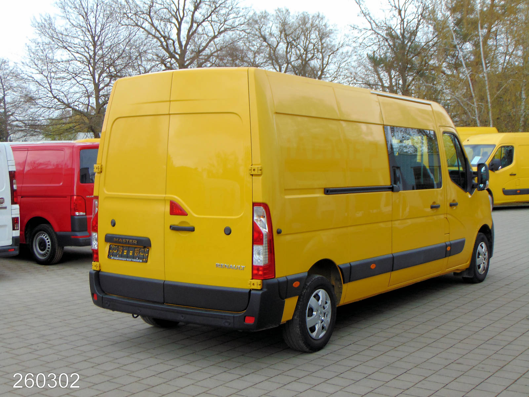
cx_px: 264
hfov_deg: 38.2
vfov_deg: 29.1
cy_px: 198
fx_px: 764
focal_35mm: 50
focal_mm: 9
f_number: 3.5
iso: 80
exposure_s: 1/125
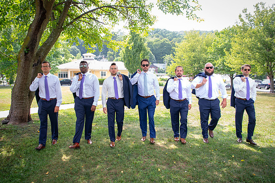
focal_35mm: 28
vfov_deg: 45.9
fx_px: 217
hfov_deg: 64.7
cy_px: 91
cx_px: 135
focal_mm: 26
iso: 64
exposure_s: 1/125
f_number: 2.8
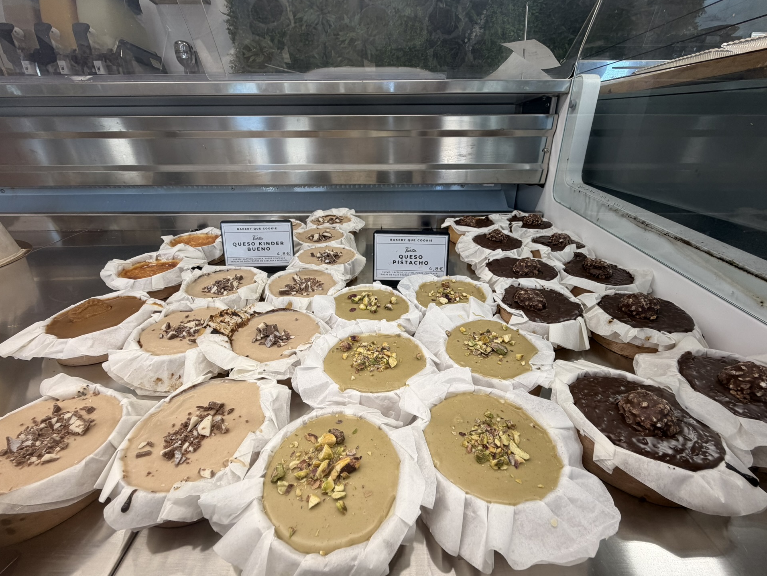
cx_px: 385
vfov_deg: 81.8
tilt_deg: -21.4
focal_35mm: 15
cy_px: 290
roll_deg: +0.5
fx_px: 332
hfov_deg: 98.2
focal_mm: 2.22
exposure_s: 1/100
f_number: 2.2
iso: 64
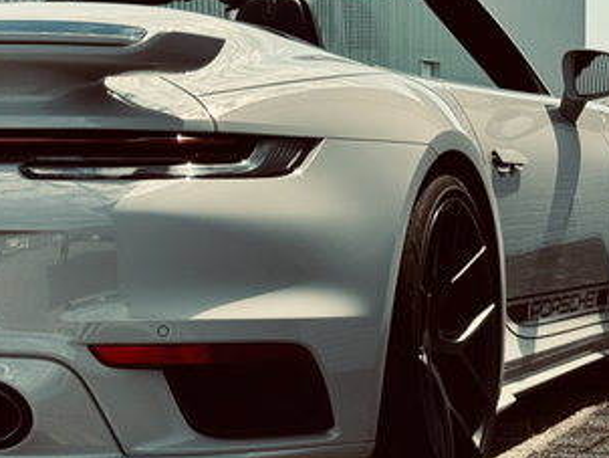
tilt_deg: -3.6
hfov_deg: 15.9
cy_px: 248
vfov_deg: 12.2
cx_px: 52
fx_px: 2148
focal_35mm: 122
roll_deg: +0.6
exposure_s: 1/2959
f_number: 1.78
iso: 64
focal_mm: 6.76
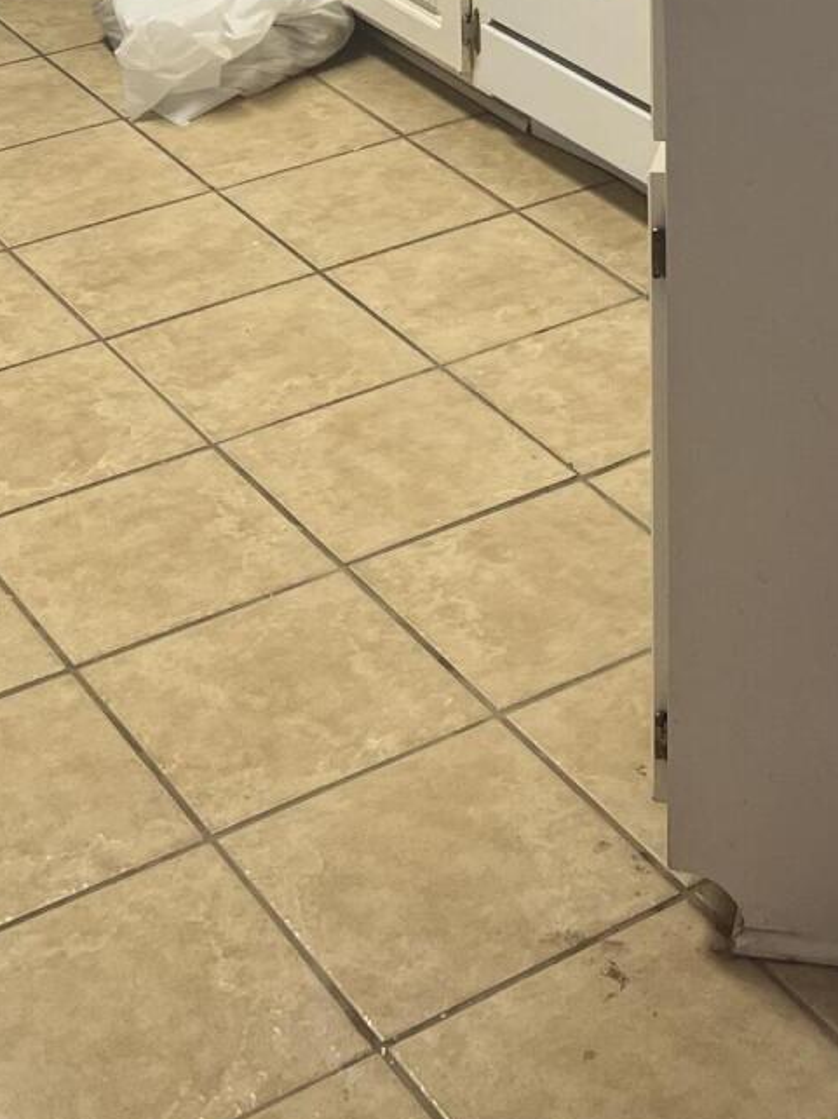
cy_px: -375
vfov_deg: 21.6
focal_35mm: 81
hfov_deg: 18.1
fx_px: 2616
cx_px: 573
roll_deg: +2.1
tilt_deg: -9.6
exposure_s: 1/117
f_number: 1.5
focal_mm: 5.7
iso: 100
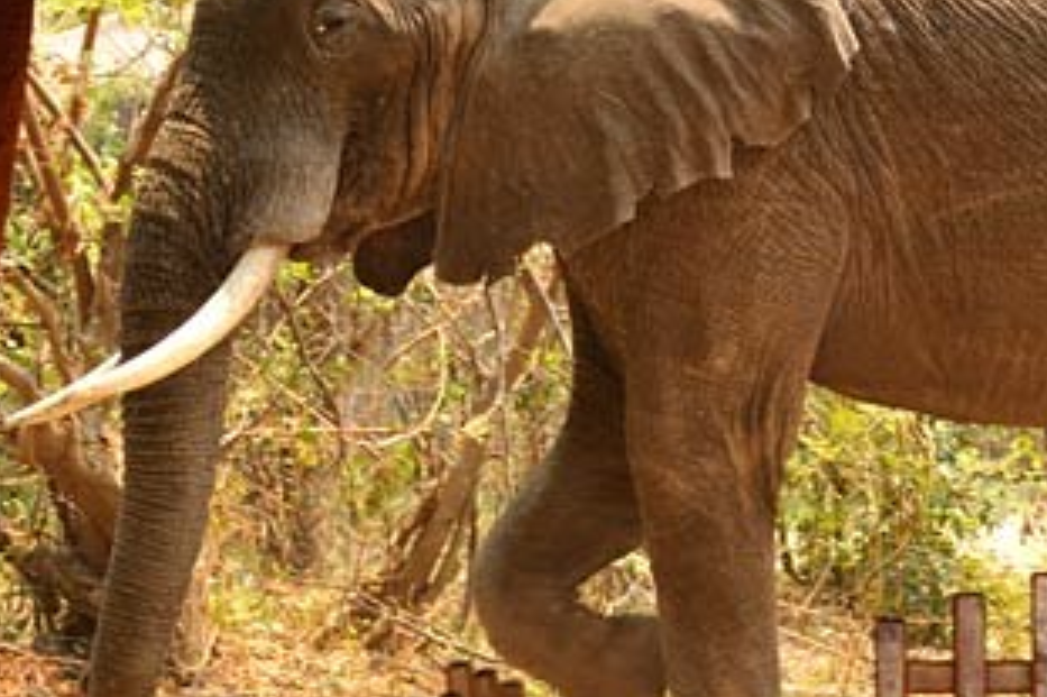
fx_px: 3924
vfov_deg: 10.1
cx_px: 882
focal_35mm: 135
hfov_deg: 15.1
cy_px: 436
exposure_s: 1/80
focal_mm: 70
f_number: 9
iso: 400
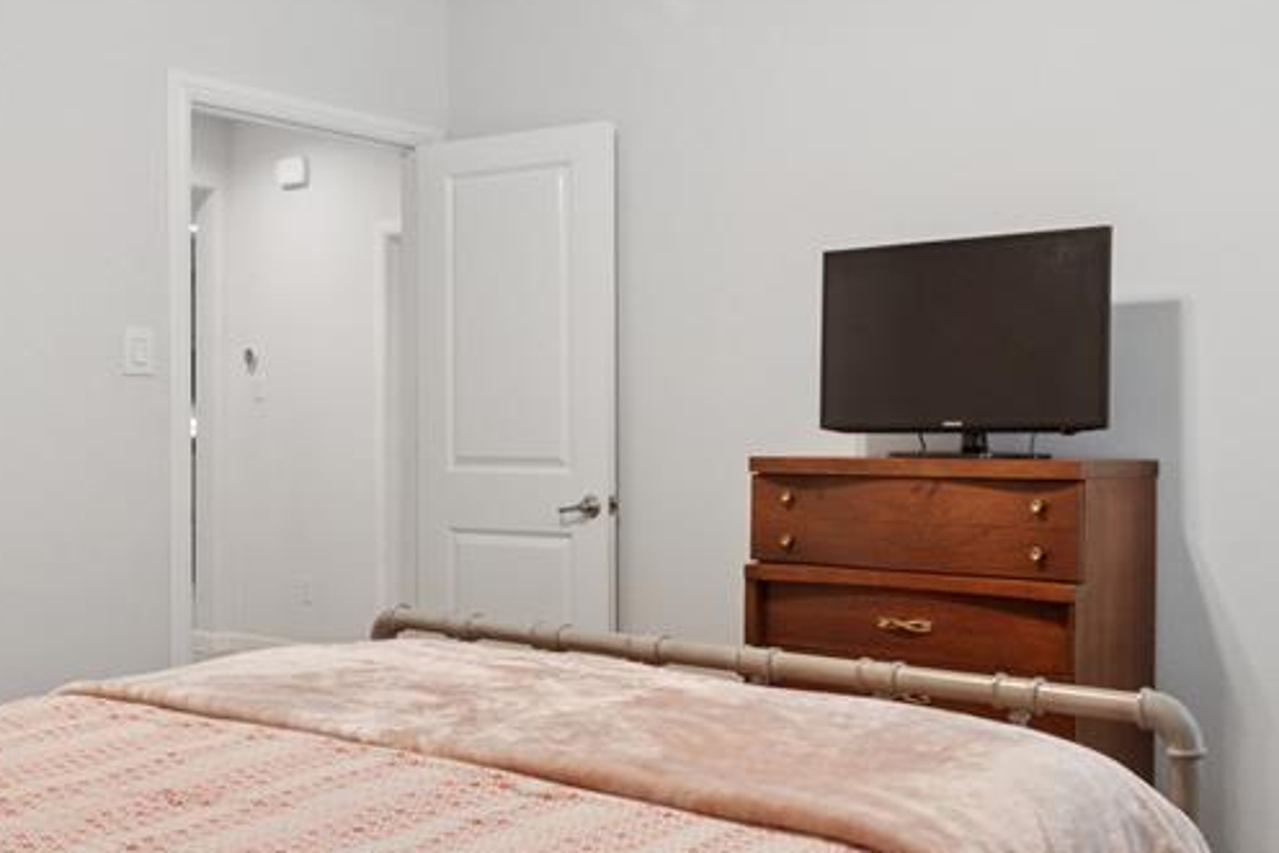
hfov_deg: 54.4
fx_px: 1209
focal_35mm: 34
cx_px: 869
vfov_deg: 38.9
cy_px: 430
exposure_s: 1/8
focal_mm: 11
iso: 250
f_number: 8
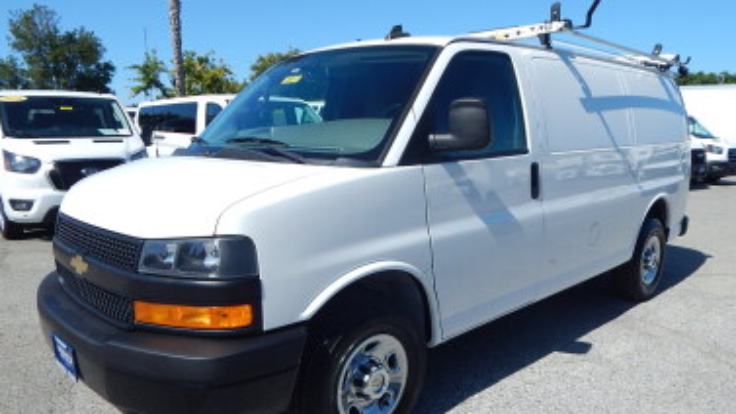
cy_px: 229
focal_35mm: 28
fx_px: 546
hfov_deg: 67.9
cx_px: 365
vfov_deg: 41.4
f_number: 6.1
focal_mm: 4.5
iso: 125
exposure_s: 1/800
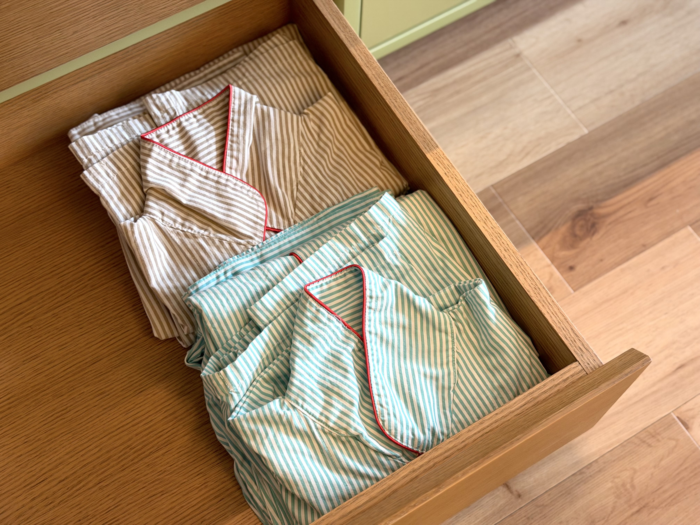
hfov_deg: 39.7
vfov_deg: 30.3
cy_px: 262
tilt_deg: -64.2
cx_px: 350
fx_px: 971
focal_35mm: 48
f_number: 1.78
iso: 160
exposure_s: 1/50
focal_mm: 6.76
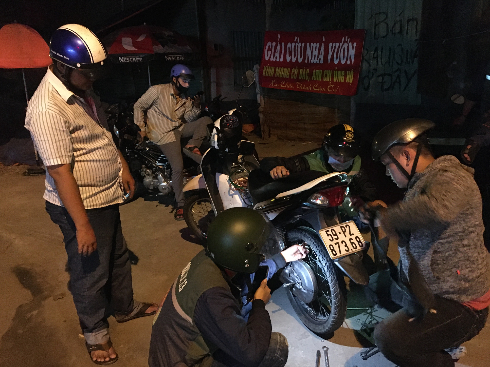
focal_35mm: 30
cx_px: 243
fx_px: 425
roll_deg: +4.1
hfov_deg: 60.0
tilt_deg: -14.4
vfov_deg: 46.8
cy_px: 189
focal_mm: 4.15
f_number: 2.2
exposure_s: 1/17
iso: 800
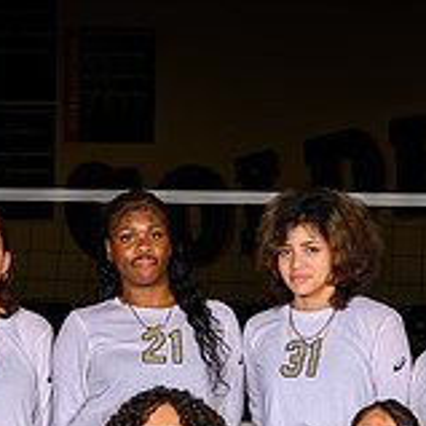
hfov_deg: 13.2
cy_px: 665
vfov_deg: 12.5
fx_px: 1838
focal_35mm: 132
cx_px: 145
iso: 160
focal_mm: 28.5
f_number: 5.6
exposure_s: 1/200
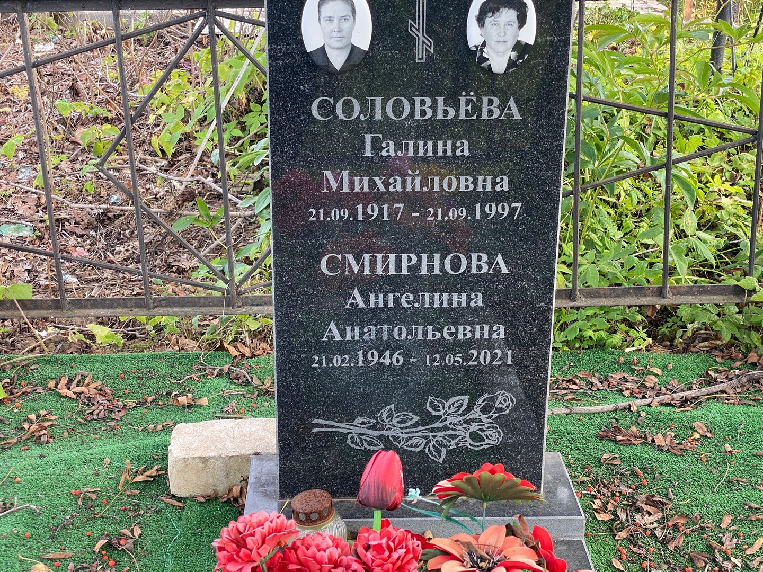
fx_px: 1146
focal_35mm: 52
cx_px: 382
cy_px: 286
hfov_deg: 36.8
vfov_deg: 28.0
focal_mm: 6
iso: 25
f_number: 2
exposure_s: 1/122
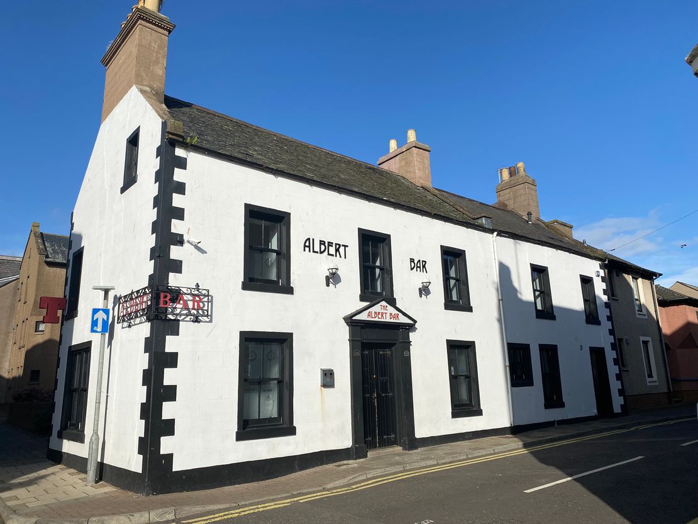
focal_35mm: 26
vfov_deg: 53.1
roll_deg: +1.0
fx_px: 524
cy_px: 262
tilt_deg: +14.2
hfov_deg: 67.3
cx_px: 349
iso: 32
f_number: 1.8
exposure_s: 1/5495
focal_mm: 4.25
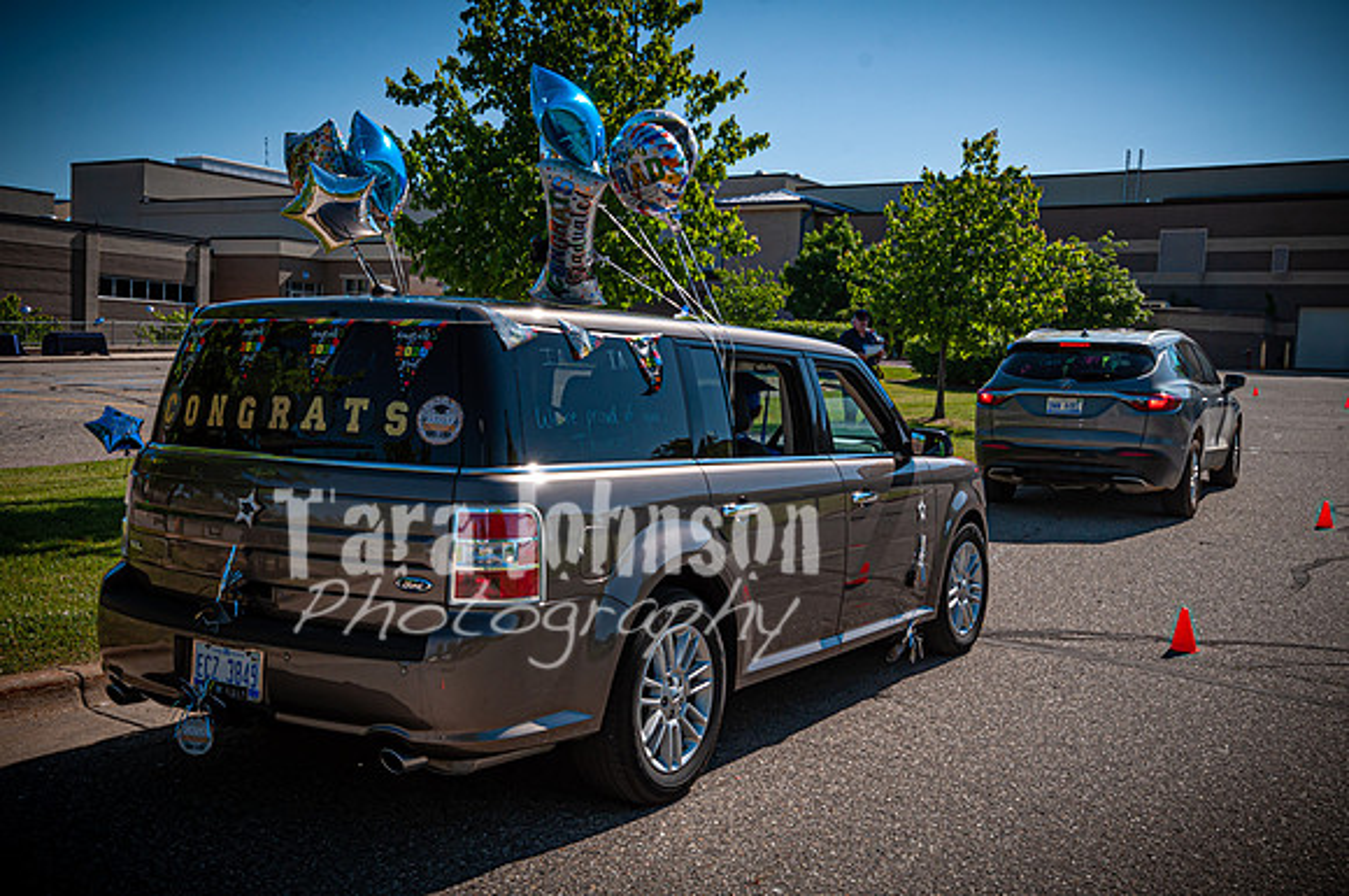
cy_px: 429
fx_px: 1328
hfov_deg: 53.8
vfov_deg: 37.3
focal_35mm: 35
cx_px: 643
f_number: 10
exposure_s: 1/400
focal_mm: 22
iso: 200
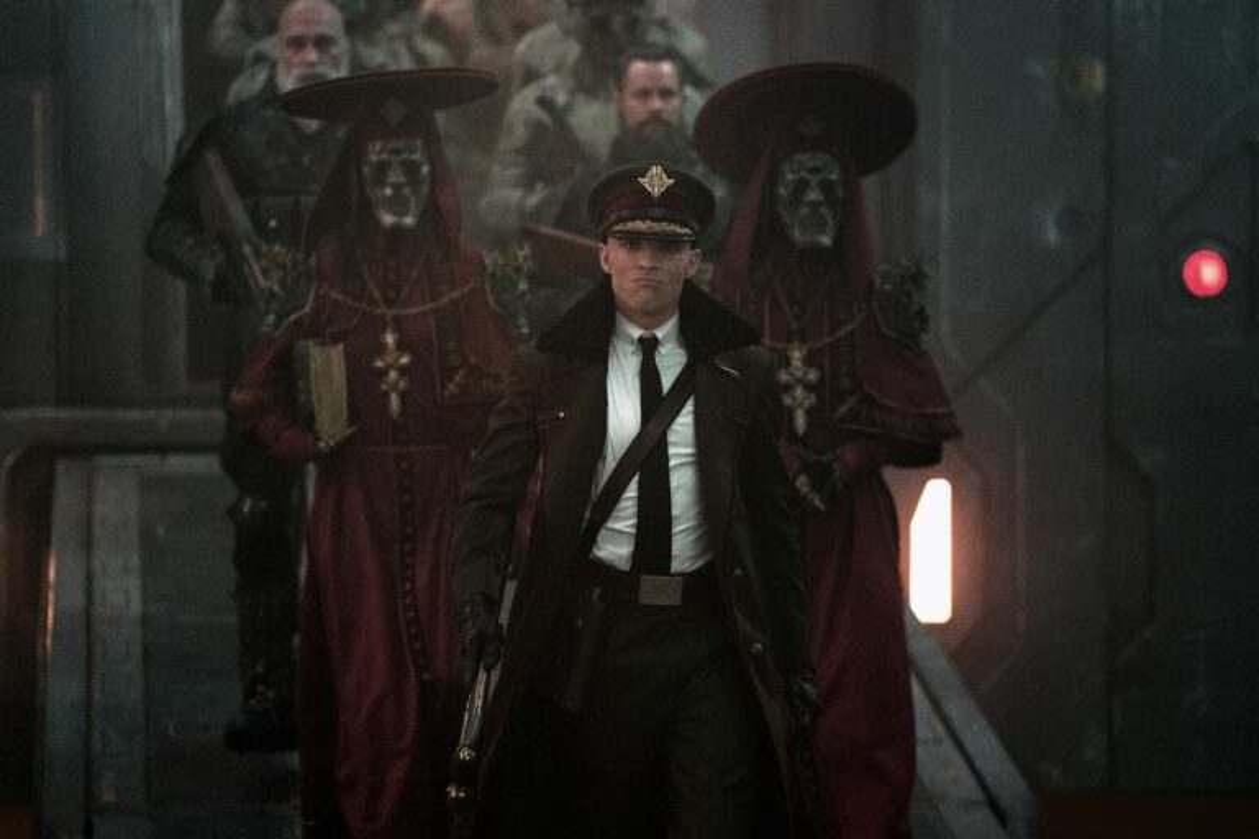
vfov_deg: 8.4
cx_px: 630
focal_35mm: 164
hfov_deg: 12.5
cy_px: 420
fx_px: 5735
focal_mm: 164
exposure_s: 1/160
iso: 6400
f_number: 3.2
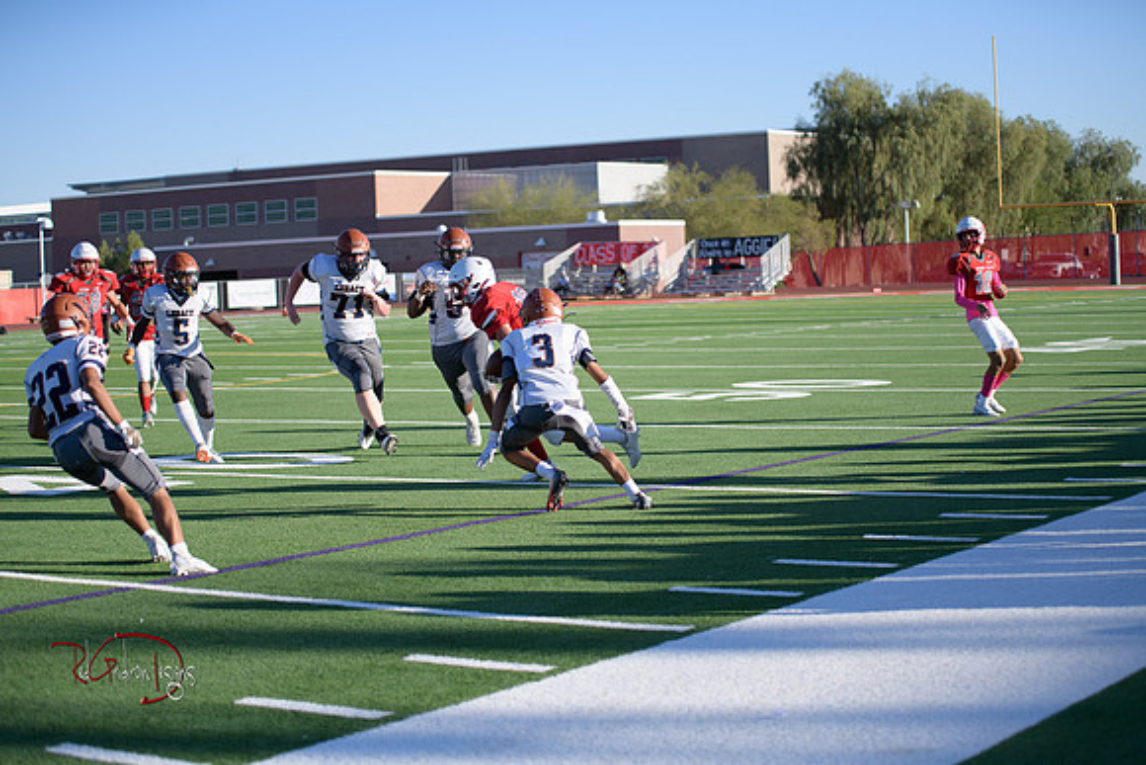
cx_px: 573
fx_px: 2229
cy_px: 382
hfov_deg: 28.8
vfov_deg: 19.5
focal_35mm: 70
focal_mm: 70
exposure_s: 1/5000
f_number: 2.8
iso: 400
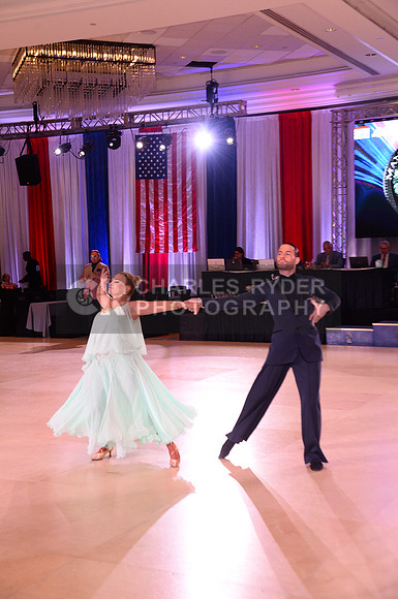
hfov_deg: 25.9
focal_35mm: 52
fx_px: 865
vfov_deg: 38.2
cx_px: 199
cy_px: 300
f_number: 6.3
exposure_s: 1/250
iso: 2500
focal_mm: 52
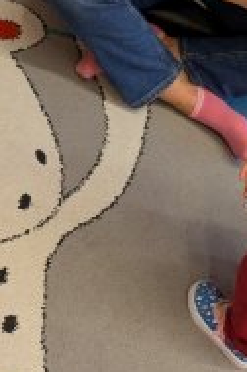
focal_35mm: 96
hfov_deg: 14.1
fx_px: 992
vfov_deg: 21.0
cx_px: 186
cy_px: 78
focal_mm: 5.43
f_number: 1.89
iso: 503
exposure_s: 1/100
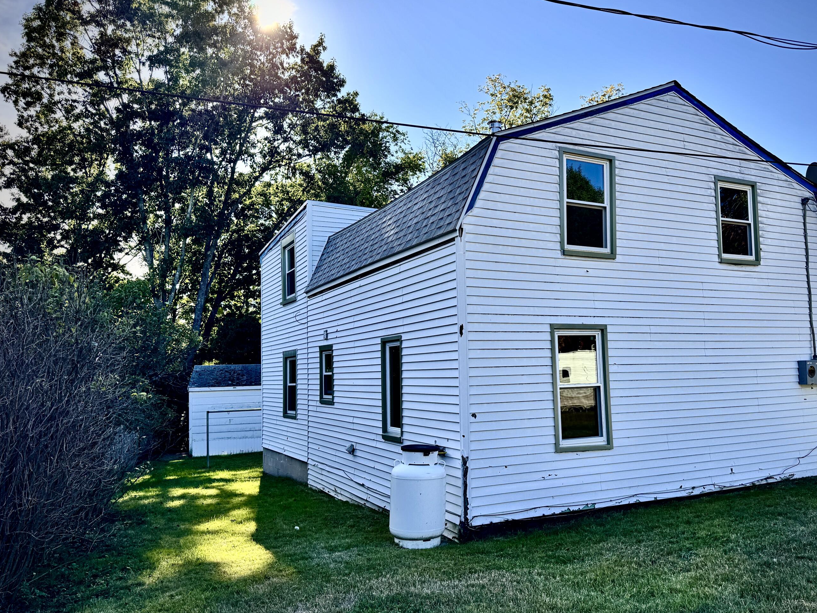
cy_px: 335
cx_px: 474
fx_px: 661
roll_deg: +1.4
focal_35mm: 28
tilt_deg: +3.7
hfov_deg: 63.1
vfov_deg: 49.7
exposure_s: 1/1721
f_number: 1.78
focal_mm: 6.76
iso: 80
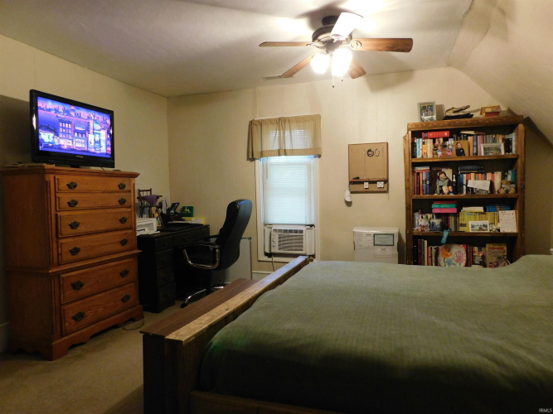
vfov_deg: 58.9
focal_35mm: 23
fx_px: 367
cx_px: 276
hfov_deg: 73.9
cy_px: 207
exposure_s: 1/10
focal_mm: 4
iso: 400
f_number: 3
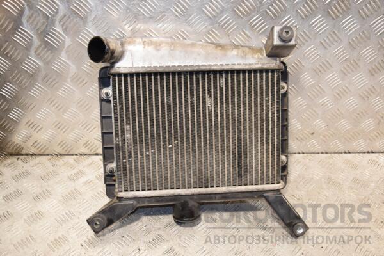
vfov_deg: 36.9
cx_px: 192
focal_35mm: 36
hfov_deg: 53.1
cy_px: 128
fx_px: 384
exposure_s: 1/160
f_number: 5
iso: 800
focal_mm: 24
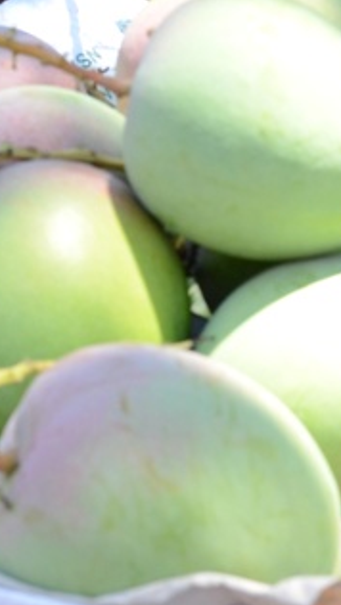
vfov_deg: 12.0
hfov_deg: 6.8
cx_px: 33
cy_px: -29
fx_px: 2853
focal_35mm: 178
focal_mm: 35
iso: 400
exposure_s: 1/200
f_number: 8
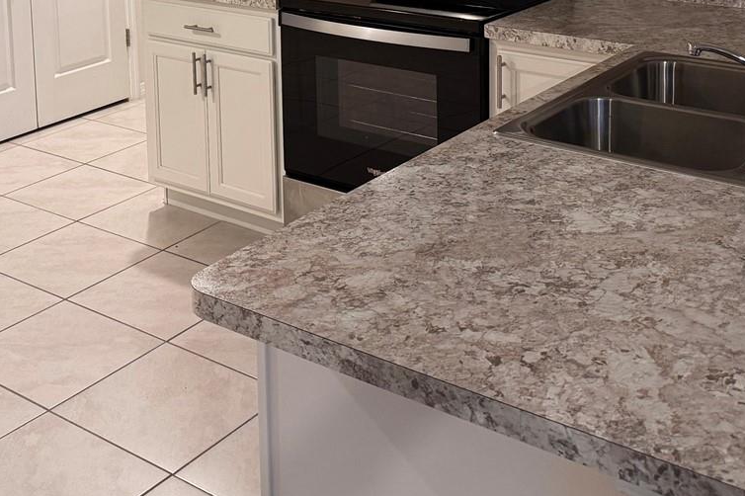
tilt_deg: -8.2
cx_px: 235
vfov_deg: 23.6
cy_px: -71
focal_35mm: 53
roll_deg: +1.6
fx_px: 1096
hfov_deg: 37.0
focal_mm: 6.76
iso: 250
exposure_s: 1/60
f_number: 1.78
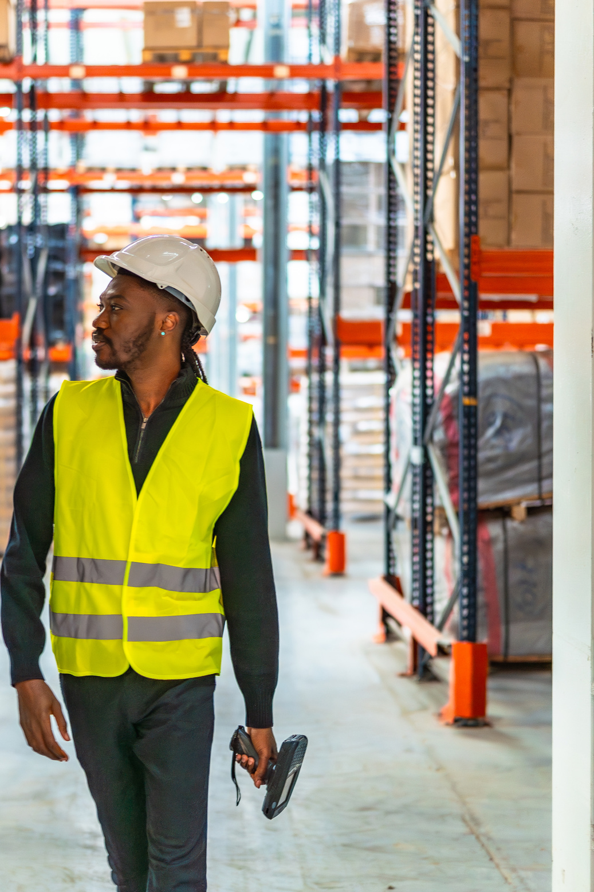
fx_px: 1312
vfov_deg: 37.5
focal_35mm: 53
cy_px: 447
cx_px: 189
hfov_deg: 25.4
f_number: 1.4
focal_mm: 35
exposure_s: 1/320
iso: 400
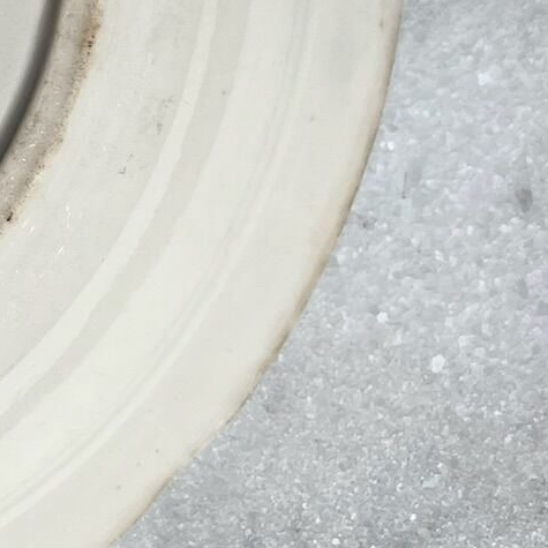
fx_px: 1773
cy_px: -114
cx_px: -445
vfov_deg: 16.8
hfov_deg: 15.2
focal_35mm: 99
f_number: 1.5
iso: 32
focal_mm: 5.7
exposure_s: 1/19231
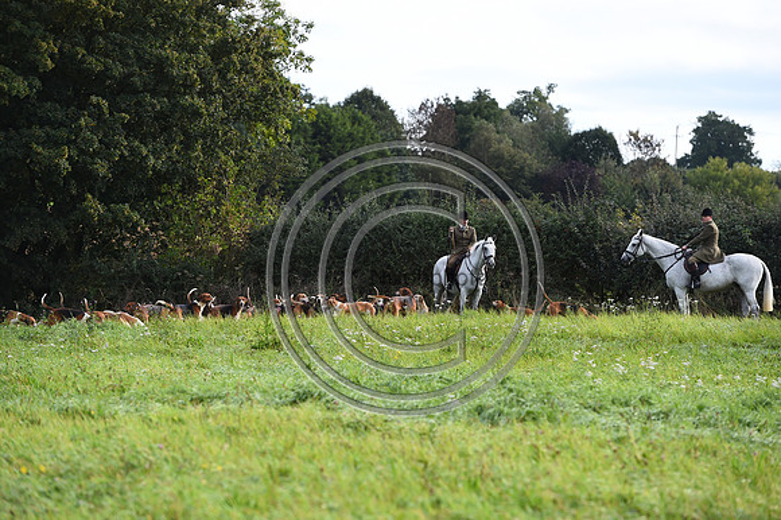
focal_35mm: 165
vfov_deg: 8.3
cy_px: 260
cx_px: 390
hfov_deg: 12.5
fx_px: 3577
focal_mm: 165
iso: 450
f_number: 5
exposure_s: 1/800
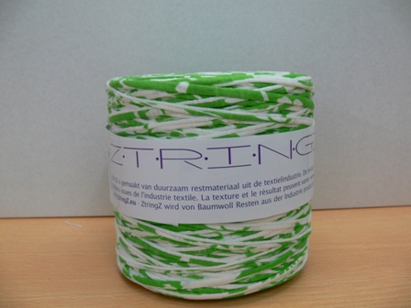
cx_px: 206
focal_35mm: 35
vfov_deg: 40.7
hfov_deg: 52.6
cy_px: 154
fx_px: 416
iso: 100
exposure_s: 1/30
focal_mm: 7.4
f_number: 2.8
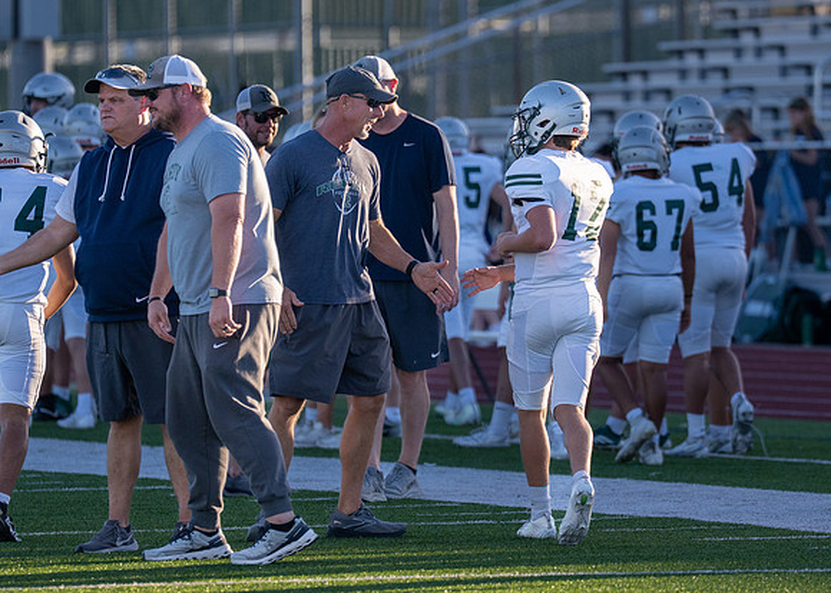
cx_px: 487
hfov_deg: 5.3
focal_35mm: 383
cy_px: 274
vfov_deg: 3.8
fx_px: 9038
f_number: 2.8
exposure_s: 1/2500
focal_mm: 200
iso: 320
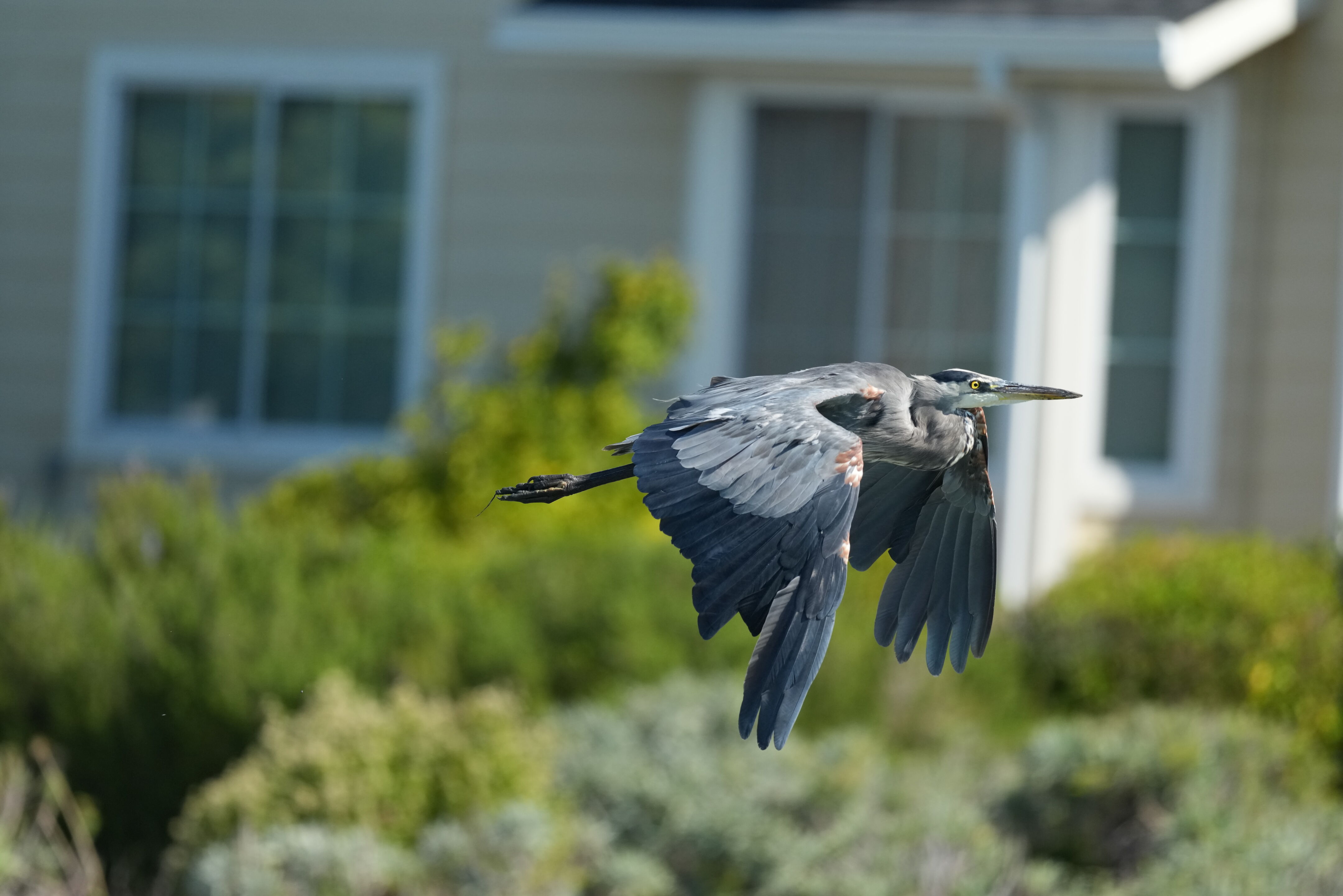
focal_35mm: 560
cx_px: 672
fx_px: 20889
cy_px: 448
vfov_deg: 2.5
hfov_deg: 3.7
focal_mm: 560
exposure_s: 1/3200
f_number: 6.3
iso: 1600
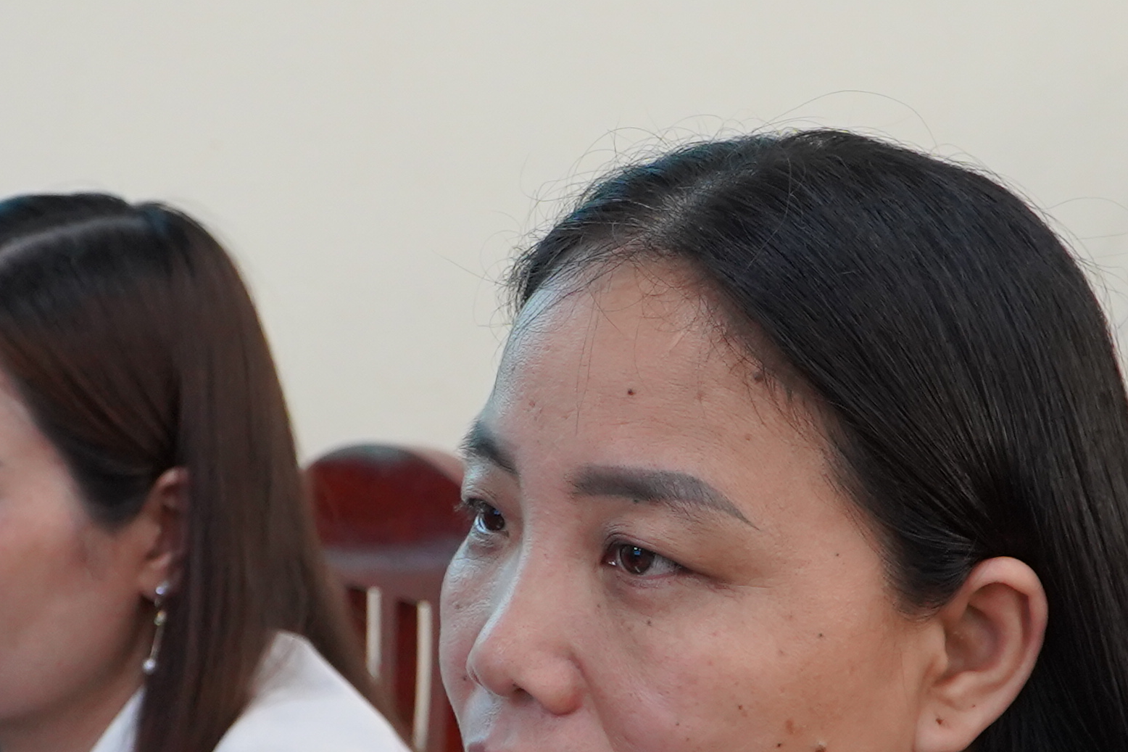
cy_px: 595
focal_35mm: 86
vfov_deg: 15.8
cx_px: 592
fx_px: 2694
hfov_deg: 23.6
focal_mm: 23
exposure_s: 1/160
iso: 1600
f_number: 4
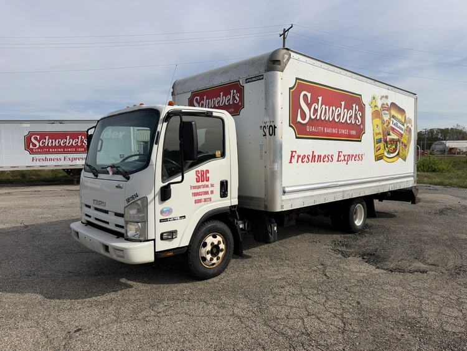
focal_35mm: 24
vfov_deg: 56.8
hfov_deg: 71.6
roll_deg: +0.9
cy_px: 176
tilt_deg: -1.3
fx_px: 324
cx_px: 234
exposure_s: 1/7353
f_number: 1.78
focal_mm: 6.76
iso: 80
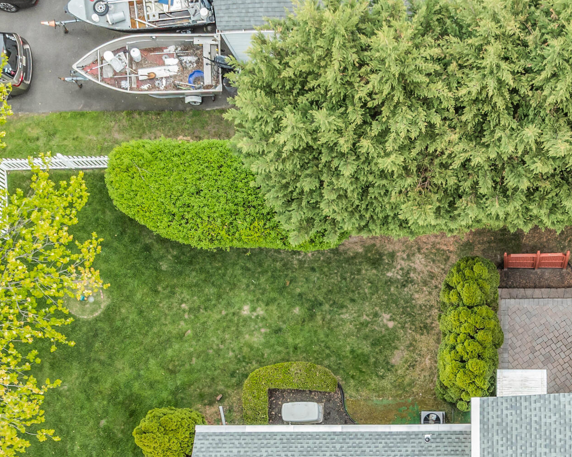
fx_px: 948
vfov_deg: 25.1
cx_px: 481
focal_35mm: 56
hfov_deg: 32.4
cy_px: 508
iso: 100
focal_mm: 12.29
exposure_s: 1/240
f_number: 2.8
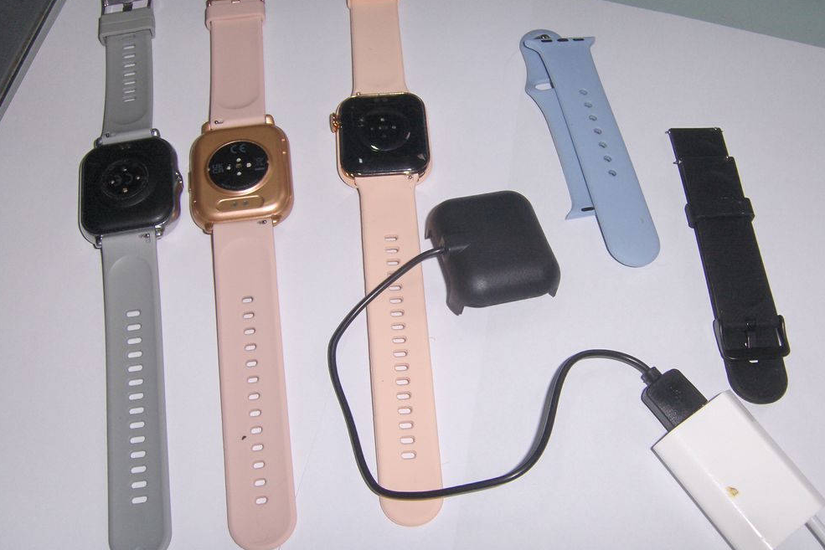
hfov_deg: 51.9
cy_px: 242
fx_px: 848
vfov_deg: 35.9
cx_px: 414
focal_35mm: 37
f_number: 5.5
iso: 100
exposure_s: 1/174
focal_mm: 7.5
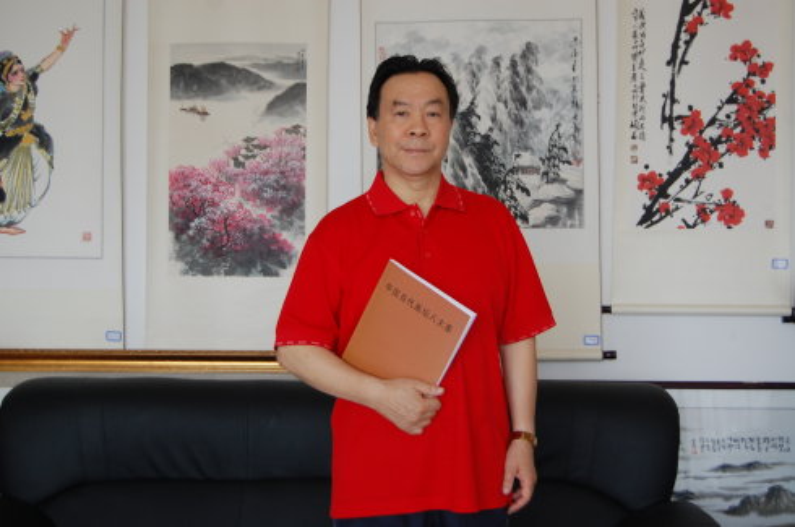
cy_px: 264
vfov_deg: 26.4
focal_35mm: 51
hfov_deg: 38.9
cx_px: 398
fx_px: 1124
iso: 400
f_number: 4.5
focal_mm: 34
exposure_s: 1/60
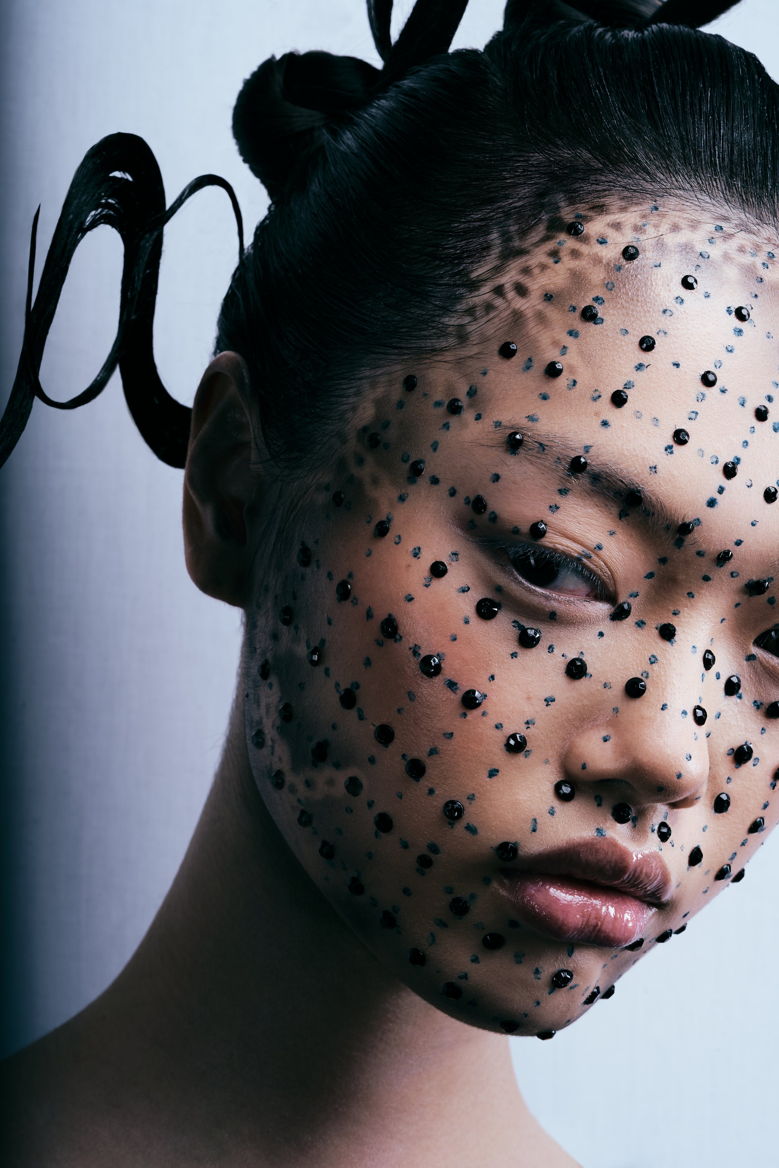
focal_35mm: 90
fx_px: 2921
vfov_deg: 22.6
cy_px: 584
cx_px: 390
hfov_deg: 15.2
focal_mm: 90
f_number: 14
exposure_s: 1/200
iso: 125
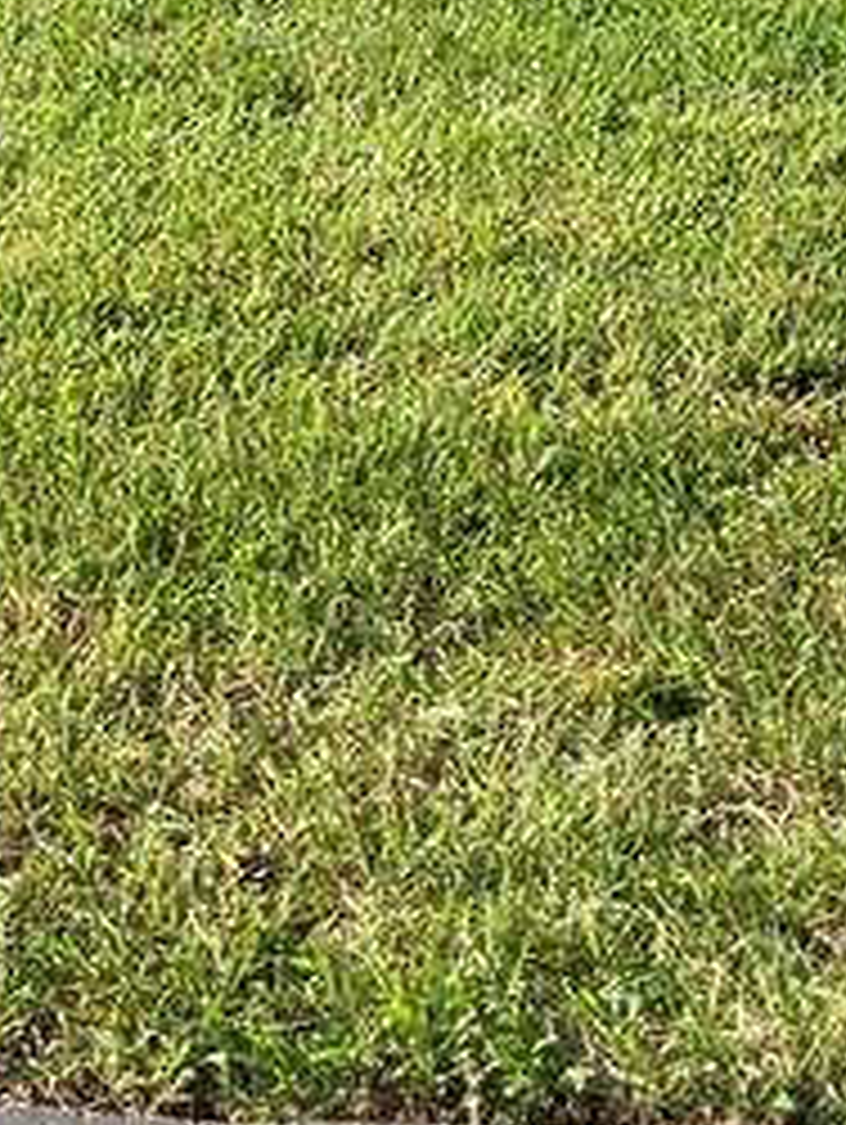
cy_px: -216
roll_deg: -0.3
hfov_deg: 16.3
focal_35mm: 86
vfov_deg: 21.2
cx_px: 1084
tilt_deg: -7.3
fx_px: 2798
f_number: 1.8
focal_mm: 3.99
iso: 20
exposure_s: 1/1279
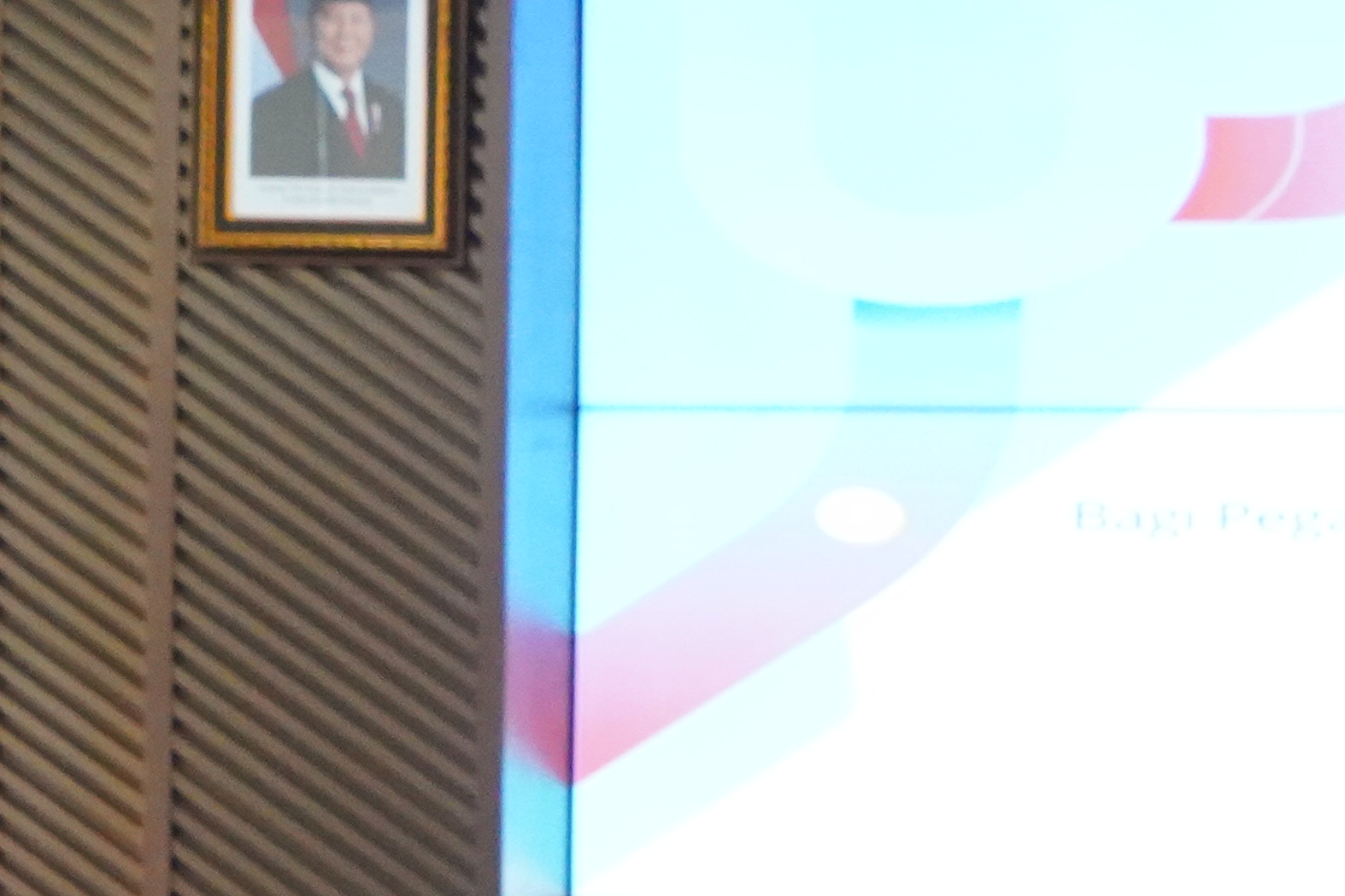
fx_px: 14381
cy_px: 1388
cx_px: 1524
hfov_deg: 5.3
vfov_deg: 3.6
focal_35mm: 385
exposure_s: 1/125
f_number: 8
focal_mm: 101
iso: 8000
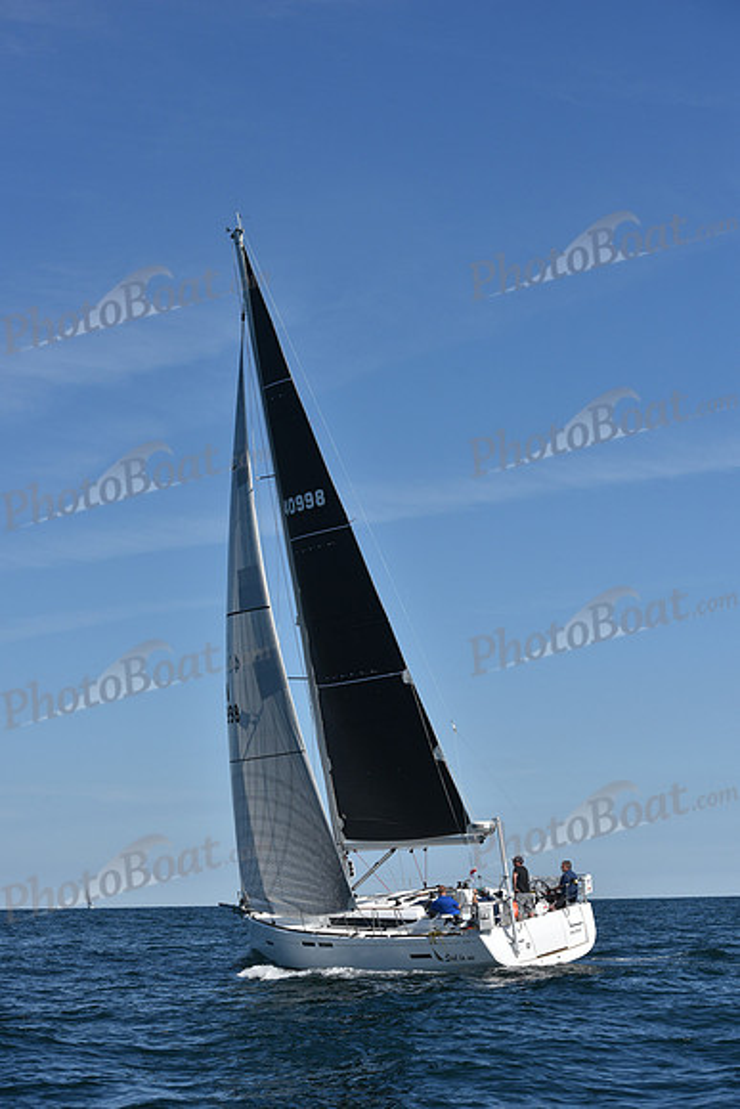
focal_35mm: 70
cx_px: 370
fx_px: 2157
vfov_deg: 28.8
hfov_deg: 19.5
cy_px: 554
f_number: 8
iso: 250
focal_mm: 70
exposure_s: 1/1600
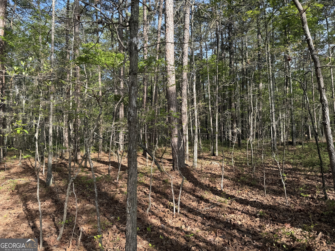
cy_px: 126
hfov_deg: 71.6
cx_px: 168
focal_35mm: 24
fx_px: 232
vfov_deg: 56.8
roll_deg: +1.5
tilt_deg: +6.1
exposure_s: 1/849
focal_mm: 6.76
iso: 80
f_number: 1.78
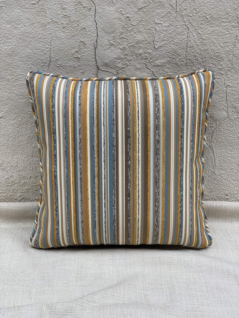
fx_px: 479
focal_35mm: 52
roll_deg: -2.7
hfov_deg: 28.0
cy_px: 159
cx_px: 120
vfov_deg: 36.8
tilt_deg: -24.8
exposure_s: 1/122
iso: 20
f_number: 2
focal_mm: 6
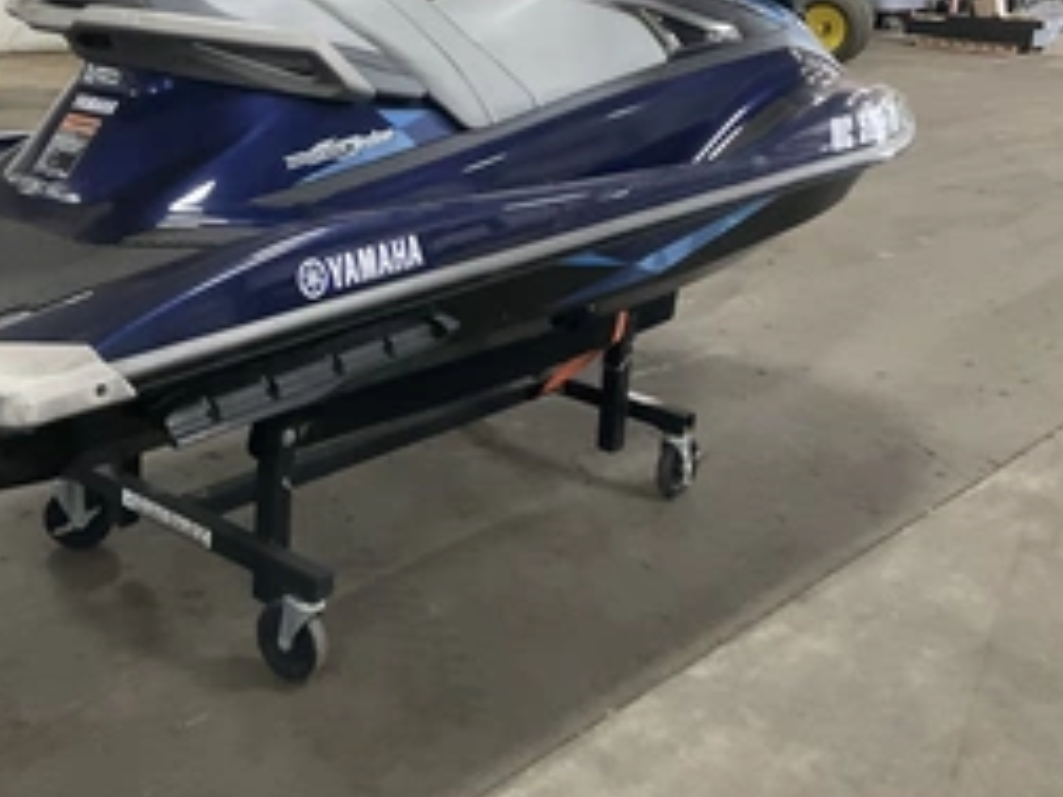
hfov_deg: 40.8
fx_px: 1413
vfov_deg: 31.3
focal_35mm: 46
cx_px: 375
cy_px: 274
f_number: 1.8
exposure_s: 1/60
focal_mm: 3
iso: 200
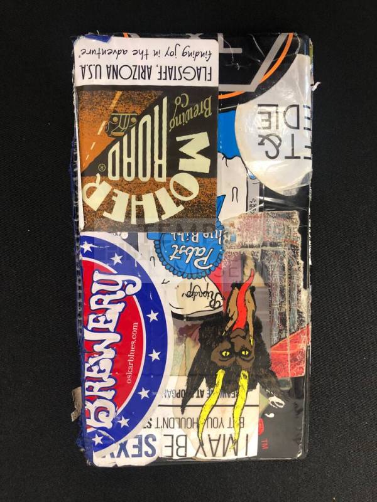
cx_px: 188
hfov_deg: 49.7
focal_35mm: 28
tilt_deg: -87.1
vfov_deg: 63.4
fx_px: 407
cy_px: 251
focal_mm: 3.99
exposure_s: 1/15
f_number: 1.8
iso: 50
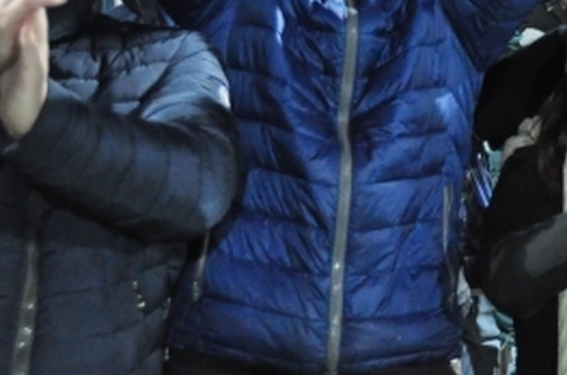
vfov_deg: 10.2
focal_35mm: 133
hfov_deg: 14.5
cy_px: -61
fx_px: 2082
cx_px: 832
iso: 3200
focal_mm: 29
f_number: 4
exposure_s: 1/160
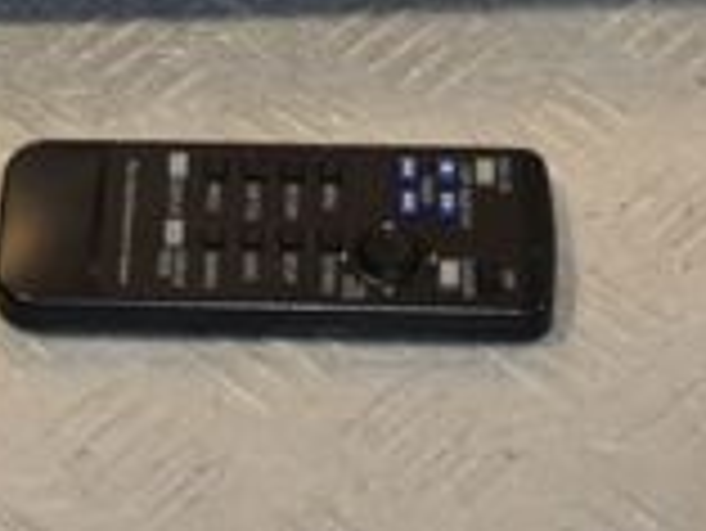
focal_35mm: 188
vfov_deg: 7.7
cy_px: -423
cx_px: 153
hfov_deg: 10.5
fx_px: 3837
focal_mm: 32
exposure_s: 1/200
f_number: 8
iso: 800
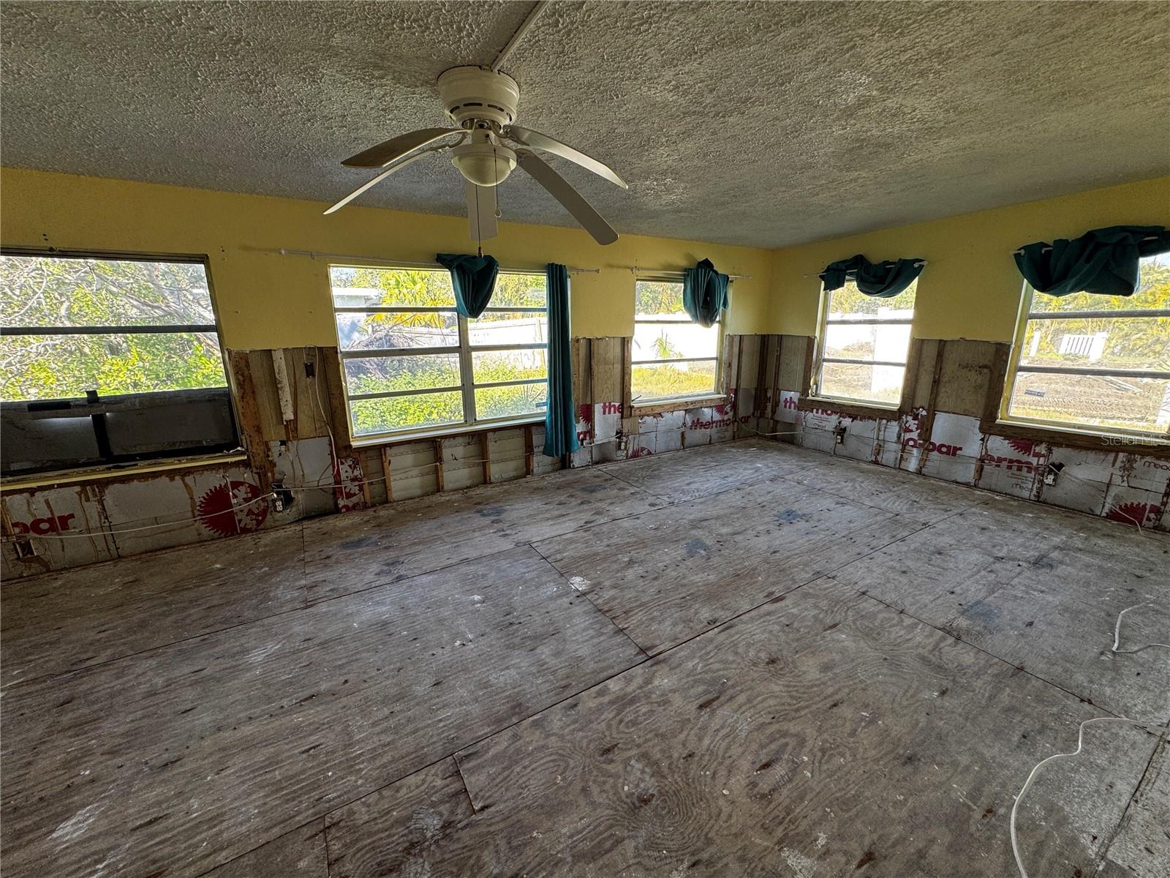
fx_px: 473
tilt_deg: -14.3
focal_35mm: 14
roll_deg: +0.7
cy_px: 439
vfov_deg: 85.7
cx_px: 585
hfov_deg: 102.1
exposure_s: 1/99
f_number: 2.2
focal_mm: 2.22
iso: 64
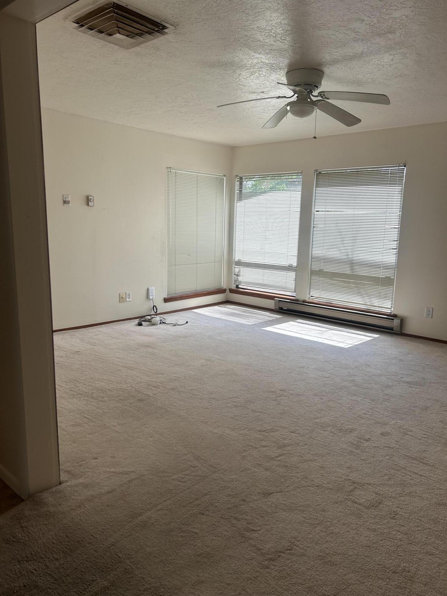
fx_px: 448
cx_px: 224
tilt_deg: -9.7
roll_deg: -1.6
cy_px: 298
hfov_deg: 53.1
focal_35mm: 26
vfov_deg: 67.3
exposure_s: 1/683
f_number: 1.5
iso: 50
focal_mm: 5.7
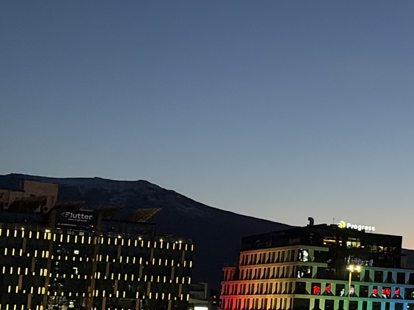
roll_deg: -2.7
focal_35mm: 83
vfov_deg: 17.7
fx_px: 992
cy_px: 211
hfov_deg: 20.3
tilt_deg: +7.4
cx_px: 614
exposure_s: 1/41
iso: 400
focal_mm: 5.96
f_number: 1.6
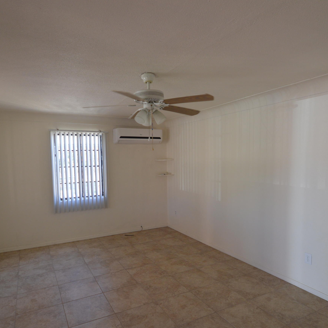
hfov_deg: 69.5
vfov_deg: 69.5
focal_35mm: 22
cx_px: 152
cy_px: 179
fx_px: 236
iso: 400
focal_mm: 10
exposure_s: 1/80
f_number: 4.5
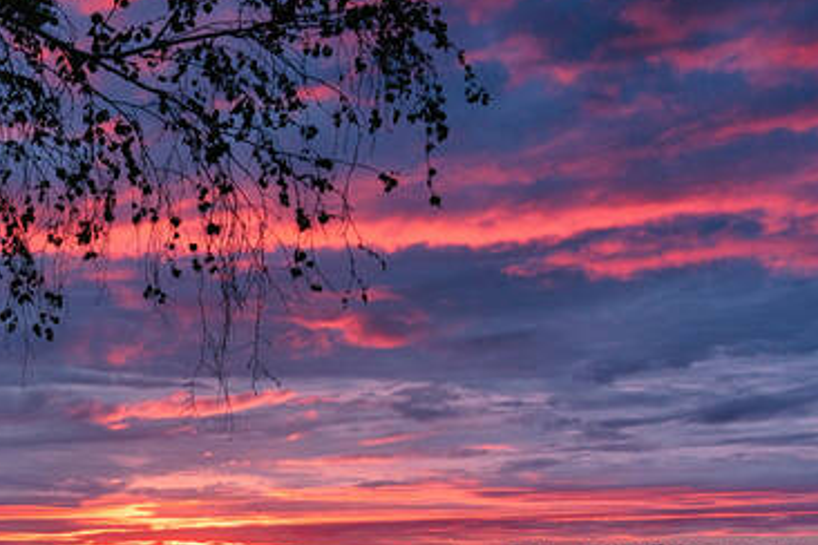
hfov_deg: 32.5
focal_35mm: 59
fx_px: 1341
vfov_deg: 22.6
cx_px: 107
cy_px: 467
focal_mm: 30
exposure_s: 1/160
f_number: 8
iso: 1000
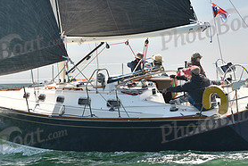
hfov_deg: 14.0
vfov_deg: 9.4
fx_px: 1007
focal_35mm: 146
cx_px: 114
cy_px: 86
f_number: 3.5
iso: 250
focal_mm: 70
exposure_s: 1/800
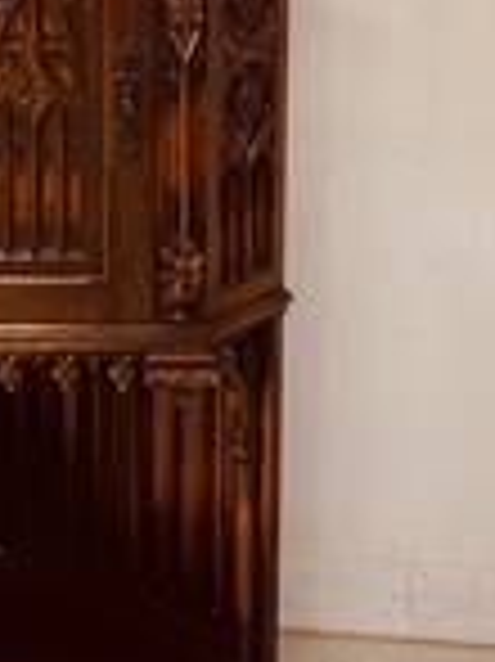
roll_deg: +0.6
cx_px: -22
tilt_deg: -9.0
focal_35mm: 85
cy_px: -77
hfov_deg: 16.9
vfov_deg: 21.8
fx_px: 1623
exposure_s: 1/108
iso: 125
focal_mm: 4.25
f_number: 1.8
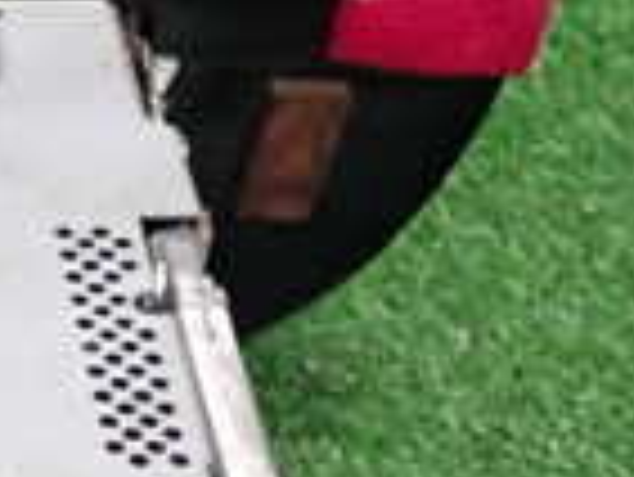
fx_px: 2805
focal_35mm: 153
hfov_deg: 11.7
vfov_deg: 9.5
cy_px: 612
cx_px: -571
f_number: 2.5
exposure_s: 1/40
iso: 400
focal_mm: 6.37
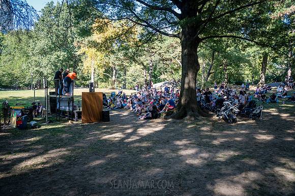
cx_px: 148
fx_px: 197
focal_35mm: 24
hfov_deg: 73.8
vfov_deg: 53.1
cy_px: 98
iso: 1000
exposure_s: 1/1000
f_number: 4.5
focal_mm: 24
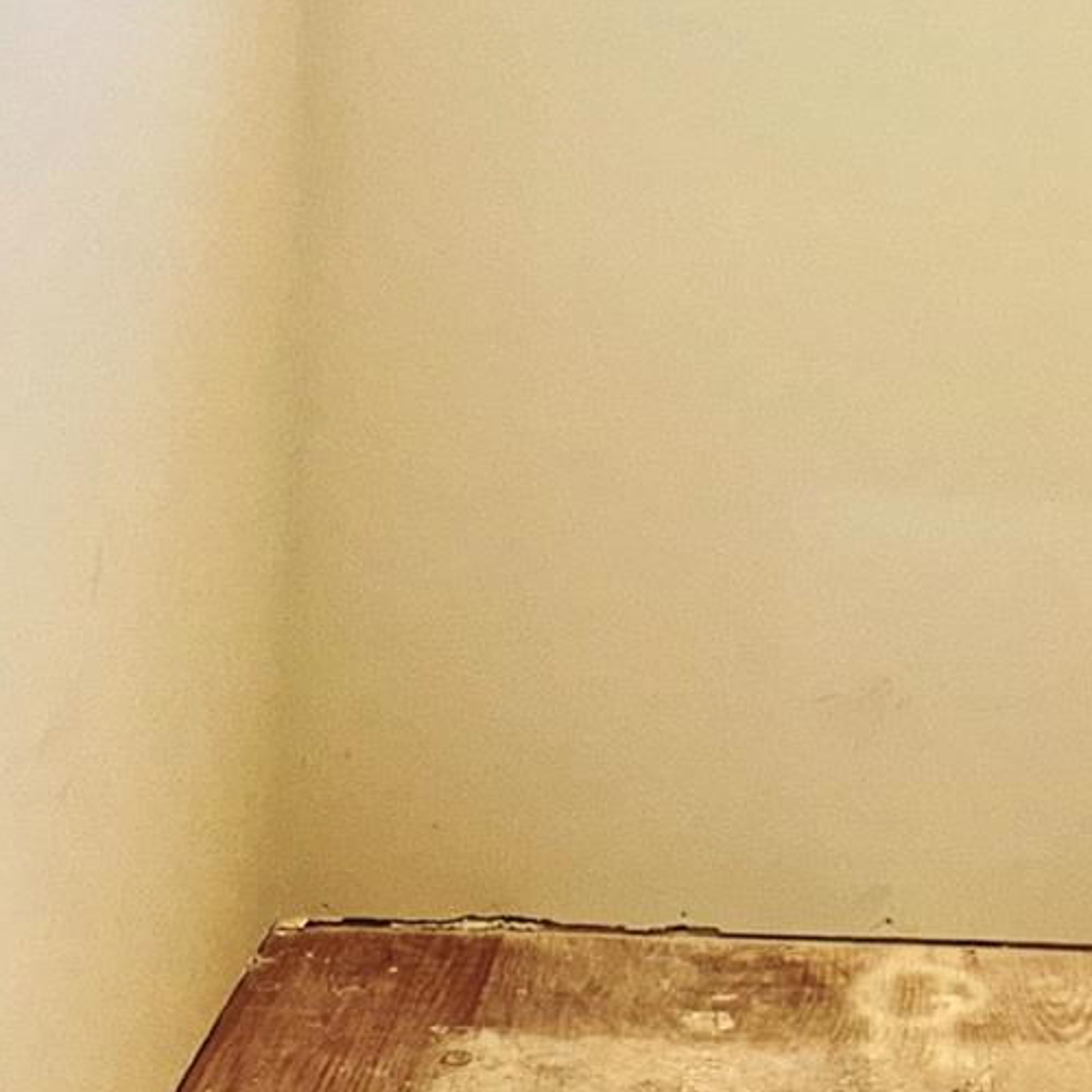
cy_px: 26
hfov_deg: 24.5
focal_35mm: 69
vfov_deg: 24.0
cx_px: 927
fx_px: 2463
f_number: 1.5
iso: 32
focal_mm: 5.7
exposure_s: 1/120
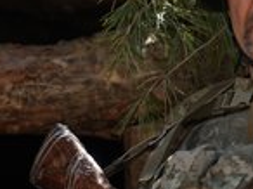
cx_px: 178
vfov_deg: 7.5
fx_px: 1445
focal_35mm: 198
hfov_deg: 10.0
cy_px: 74
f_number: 2.8
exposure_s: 1/640
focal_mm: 75
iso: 80
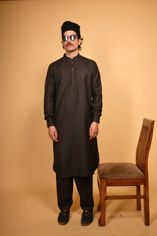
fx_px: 262
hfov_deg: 33.4
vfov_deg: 48.5
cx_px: 78
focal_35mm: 40
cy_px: 118
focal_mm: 40
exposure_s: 1/200
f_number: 6.3
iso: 160
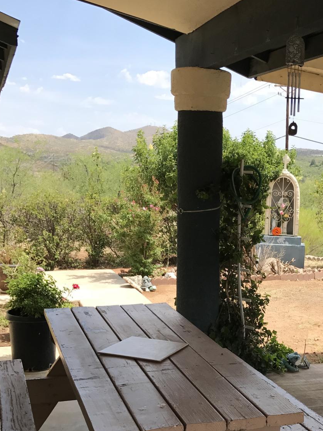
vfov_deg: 37.4
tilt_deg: -11.6
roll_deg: -0.6
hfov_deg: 28.7
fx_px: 622
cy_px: 316
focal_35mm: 50
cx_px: 240
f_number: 1.8
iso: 20
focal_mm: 3.99
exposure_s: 1/1294
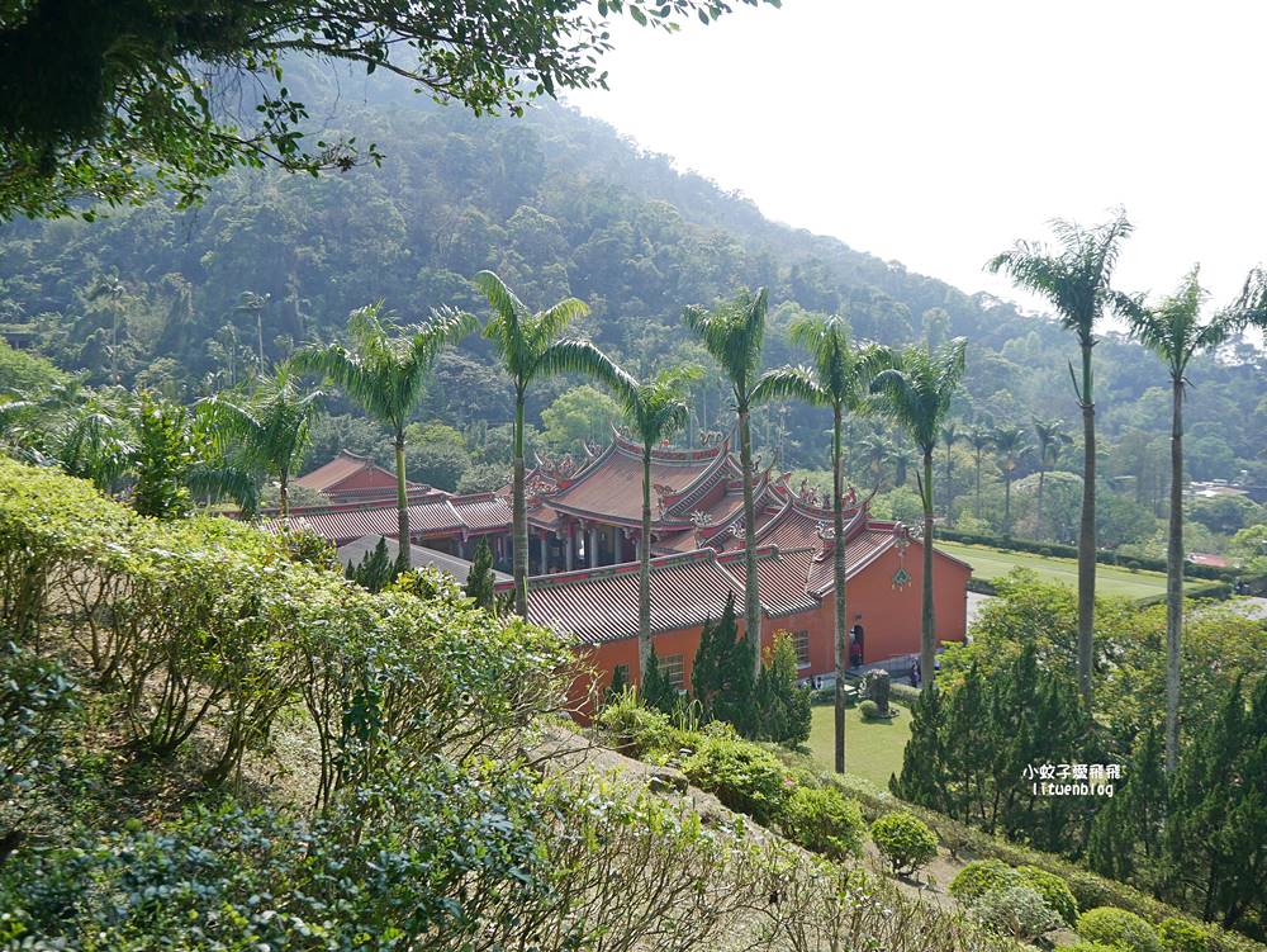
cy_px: 476
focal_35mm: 28
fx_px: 1025
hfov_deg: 63.4
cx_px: 634
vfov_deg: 49.8
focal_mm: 14
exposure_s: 1/640
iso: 200
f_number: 4
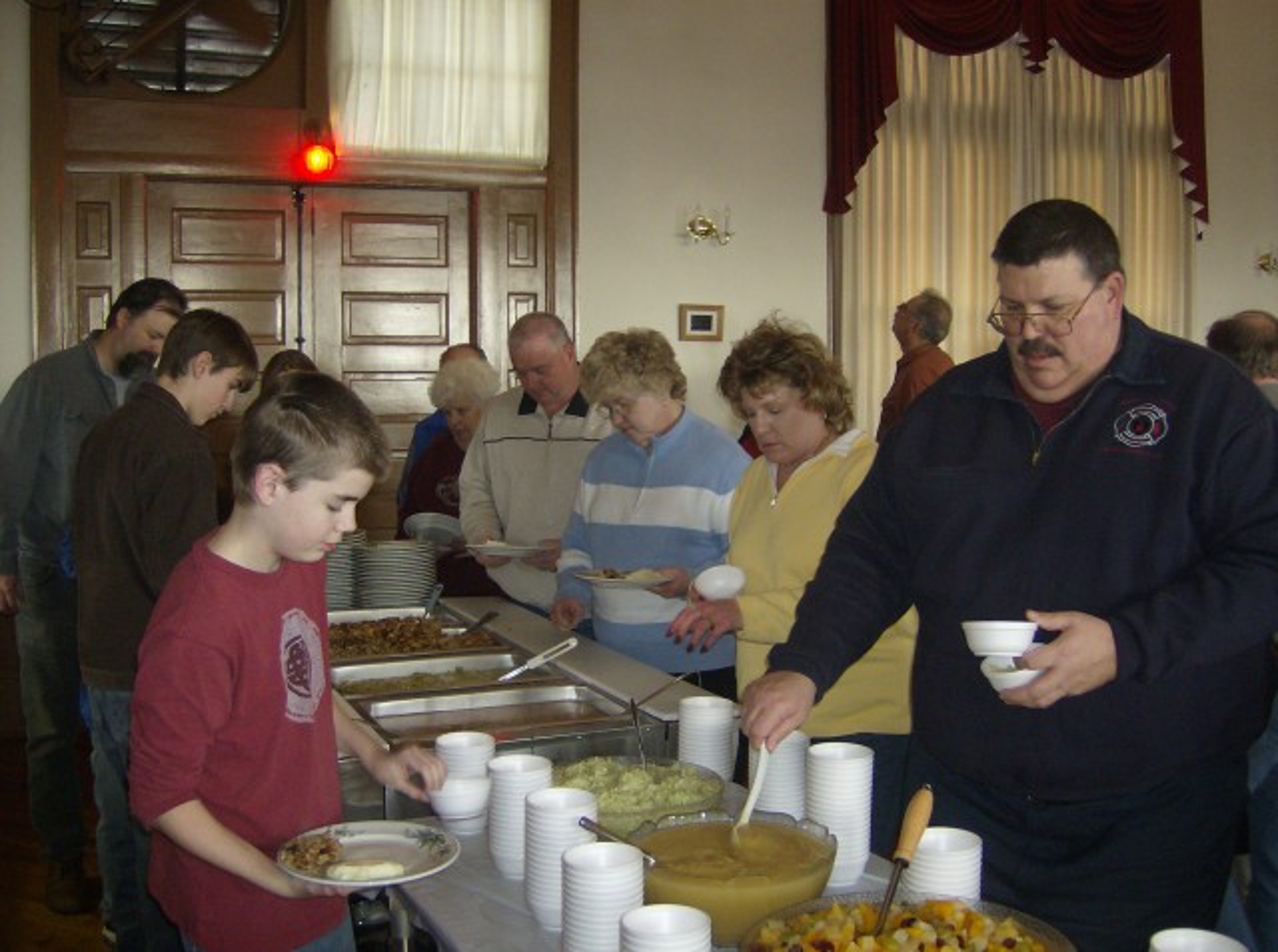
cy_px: 476
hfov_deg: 51.5
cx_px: 639
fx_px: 1326
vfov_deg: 39.5
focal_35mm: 36
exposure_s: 1/60
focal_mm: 6
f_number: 2.8
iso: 200
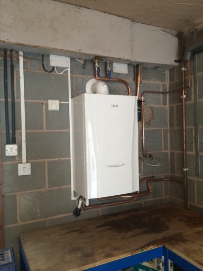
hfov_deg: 48.2
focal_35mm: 29
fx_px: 227
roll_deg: +3.0
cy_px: 136
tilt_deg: -3.7
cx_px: 102
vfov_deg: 61.7
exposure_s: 1/33
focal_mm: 4.15
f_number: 2.2
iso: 160
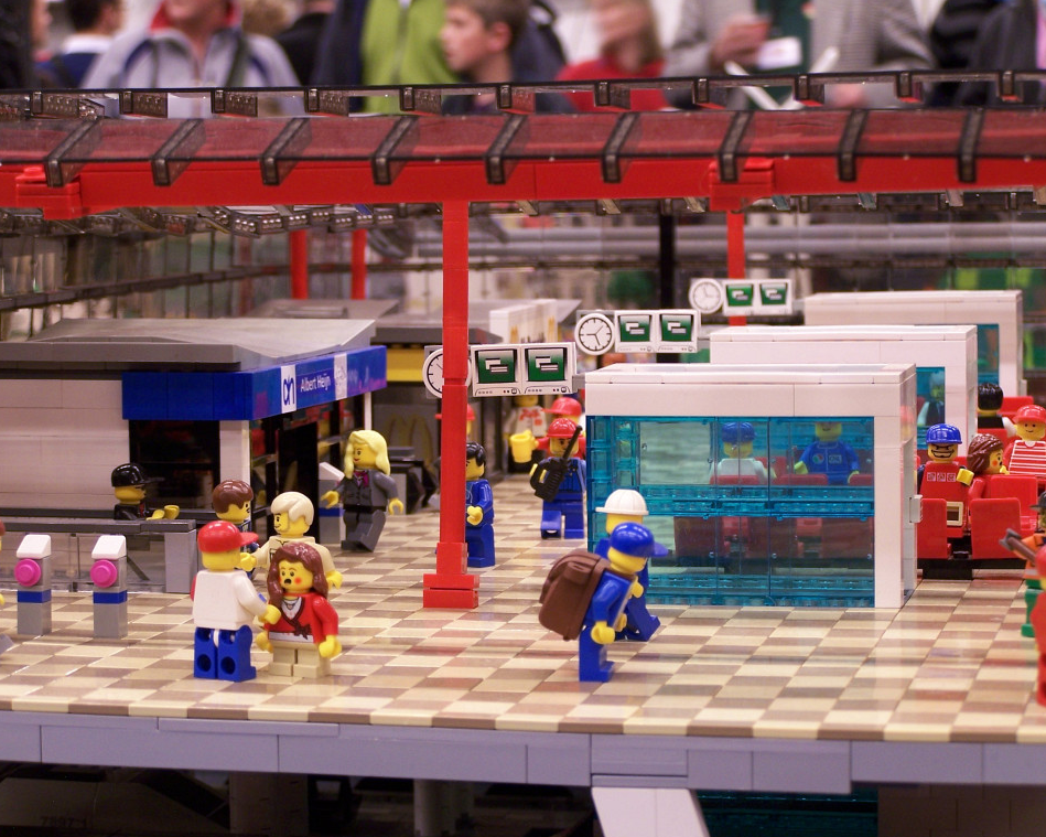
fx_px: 3064
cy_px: 421
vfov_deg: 15.5
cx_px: 515
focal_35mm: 99
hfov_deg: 19.4
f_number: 3.2
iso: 80
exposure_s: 1/2
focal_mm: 15.6
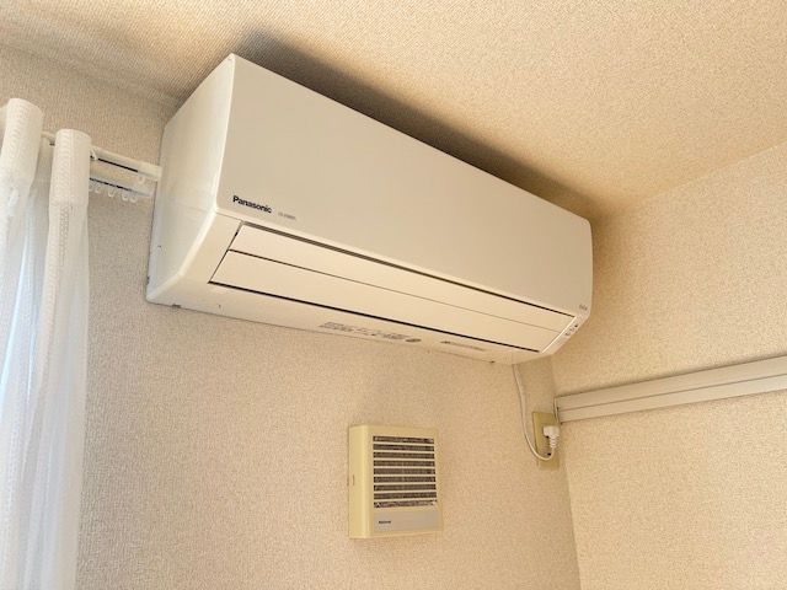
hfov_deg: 67.3
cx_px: 394
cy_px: 295
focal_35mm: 26
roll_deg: +3.2
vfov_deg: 53.1
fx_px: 591
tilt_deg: +19.7
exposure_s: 1/164
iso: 64
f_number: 1.5
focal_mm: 5.7
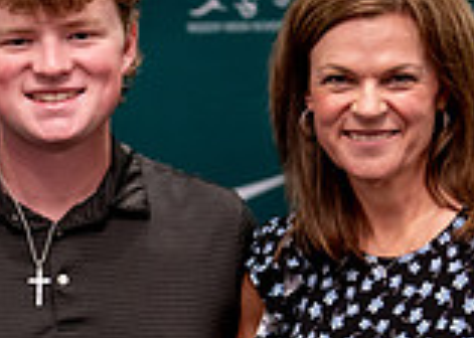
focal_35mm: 201
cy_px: 353
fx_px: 2705
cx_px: 72
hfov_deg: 10.0
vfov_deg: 7.1
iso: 800
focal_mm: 50
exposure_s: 1/320
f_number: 1.2
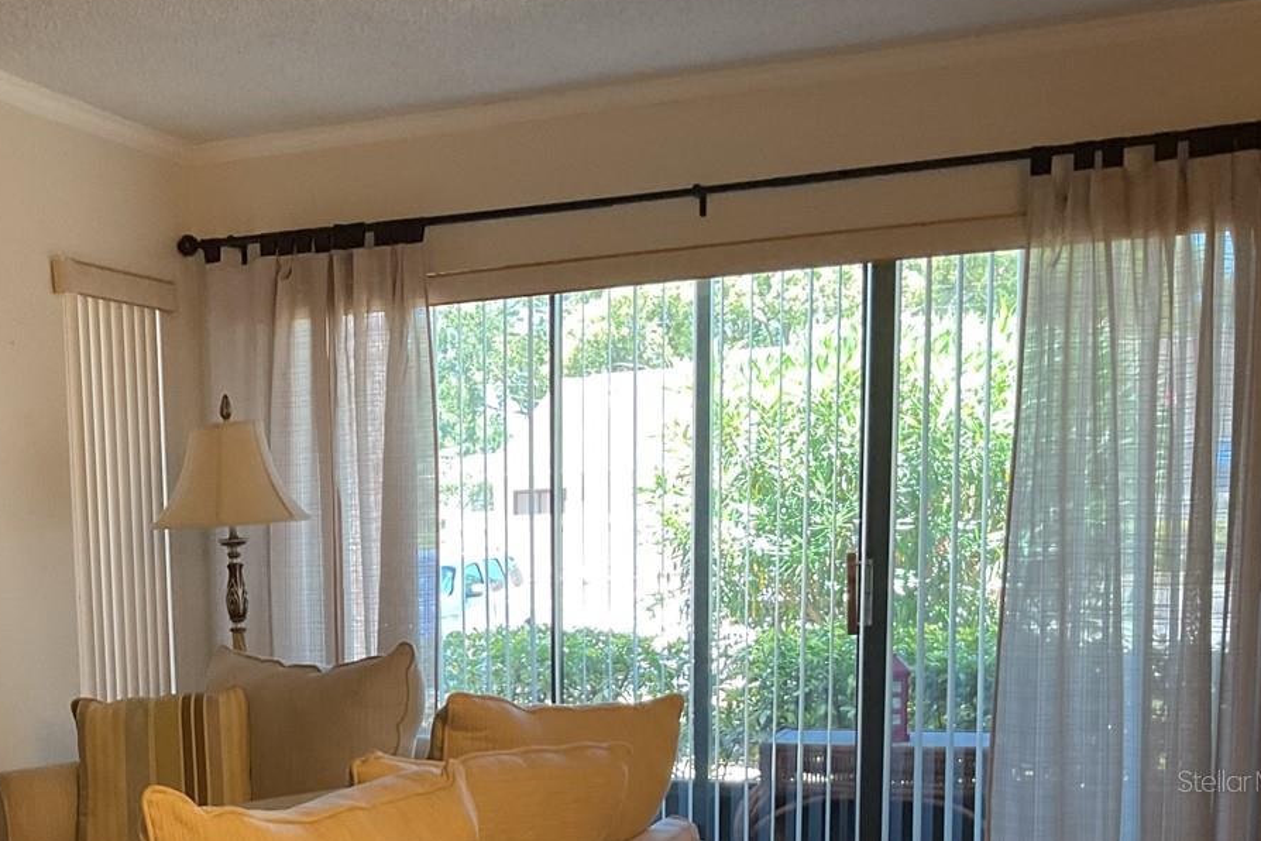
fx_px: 1891
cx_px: 182
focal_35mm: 54
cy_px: 780
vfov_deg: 24.2
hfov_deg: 35.2
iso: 80
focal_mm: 3
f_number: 1.8
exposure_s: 1/60
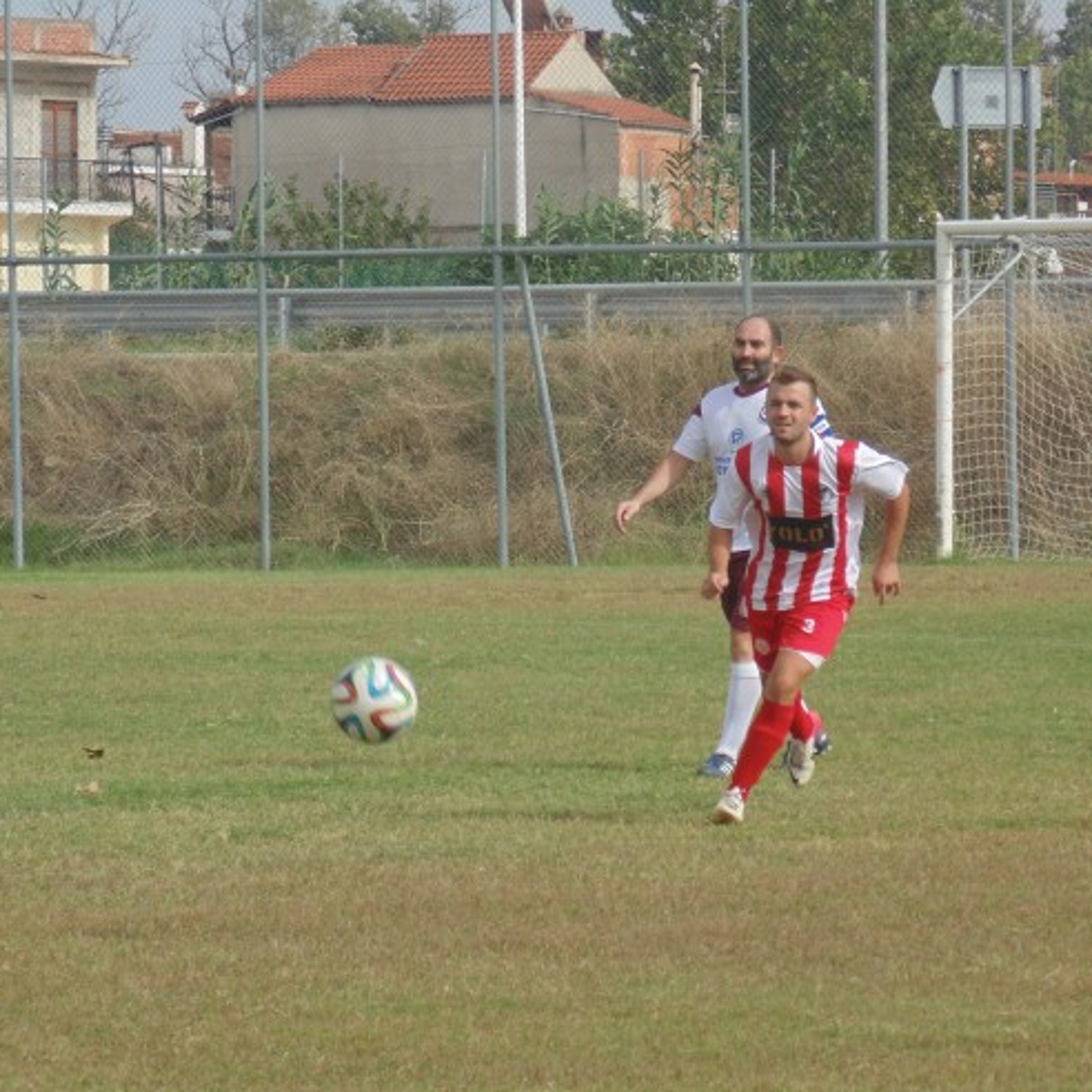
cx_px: 648
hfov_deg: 6.3
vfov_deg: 6.3
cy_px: 547
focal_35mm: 280
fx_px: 9993
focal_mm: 42.3
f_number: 5.6
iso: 80
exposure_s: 1/400
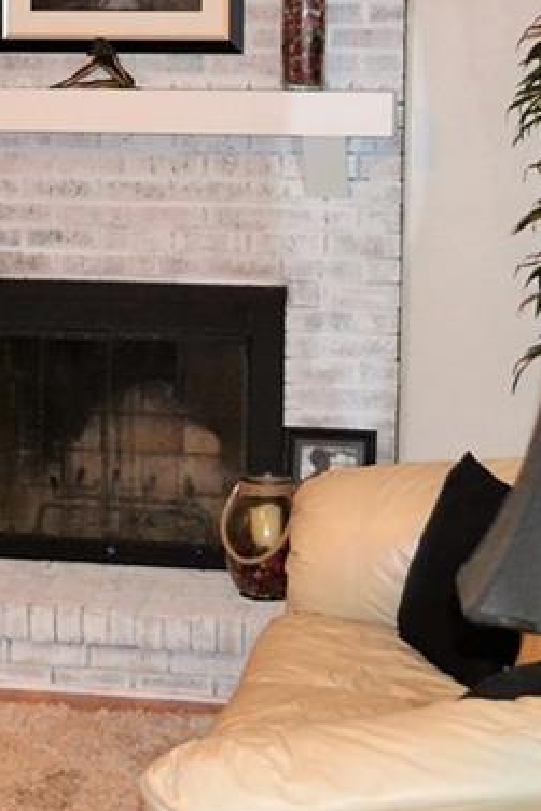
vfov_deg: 20.7
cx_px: -88
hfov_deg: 13.6
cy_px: 263
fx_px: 2207
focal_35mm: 98
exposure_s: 1/60
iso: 3200
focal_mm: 24
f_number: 4
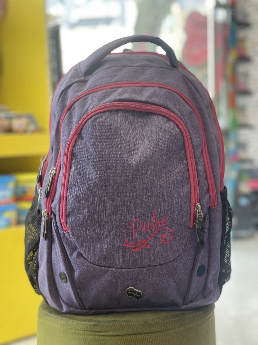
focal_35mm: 64
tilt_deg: -2.3
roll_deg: +2.4
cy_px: 172
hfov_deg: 22.9
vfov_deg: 30.3
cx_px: 129
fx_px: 636
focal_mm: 7.5
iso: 200
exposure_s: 1/121
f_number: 2.2
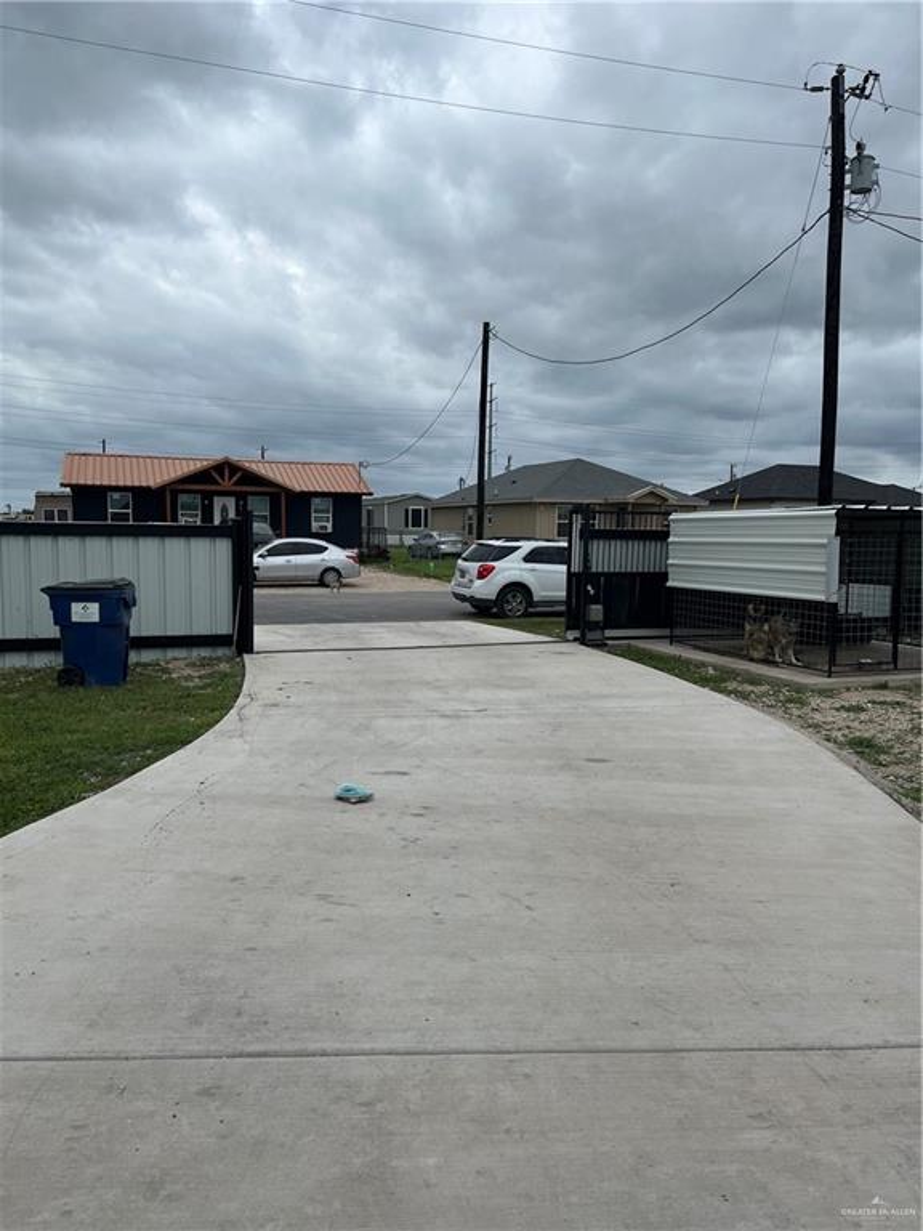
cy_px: 616
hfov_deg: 53.1
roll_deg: -0.9
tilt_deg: -5.5
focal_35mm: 26
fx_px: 924
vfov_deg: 67.3
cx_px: 462
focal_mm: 5.1
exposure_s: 1/5848
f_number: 1.6
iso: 50
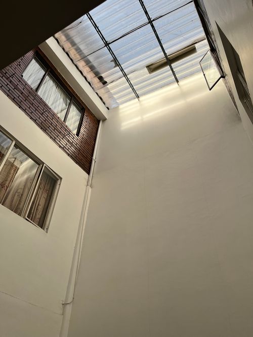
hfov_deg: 53.0
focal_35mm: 26
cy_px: 168
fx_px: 253
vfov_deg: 67.3
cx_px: 126
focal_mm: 5.1
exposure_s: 1/772
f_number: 1.6
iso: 50
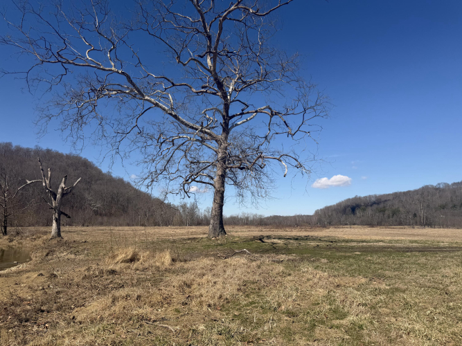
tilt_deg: +8.8
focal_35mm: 24
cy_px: 173
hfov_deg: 71.6
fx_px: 320
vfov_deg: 56.8
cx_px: 231
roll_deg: -0.5
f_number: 1.78
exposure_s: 1/5319
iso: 80
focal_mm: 6.76
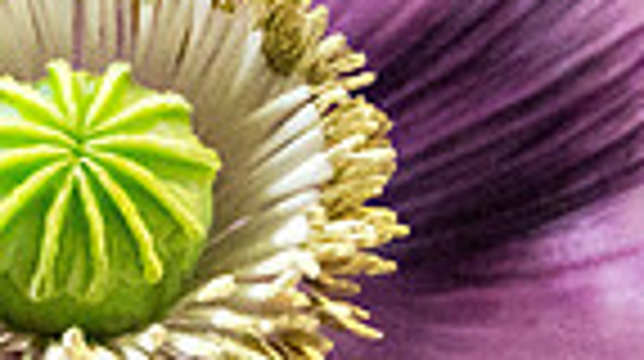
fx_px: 5730
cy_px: 158
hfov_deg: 6.4
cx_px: 207
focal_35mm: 336
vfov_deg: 3.6
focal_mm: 53
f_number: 4.5
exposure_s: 1/80
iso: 6400
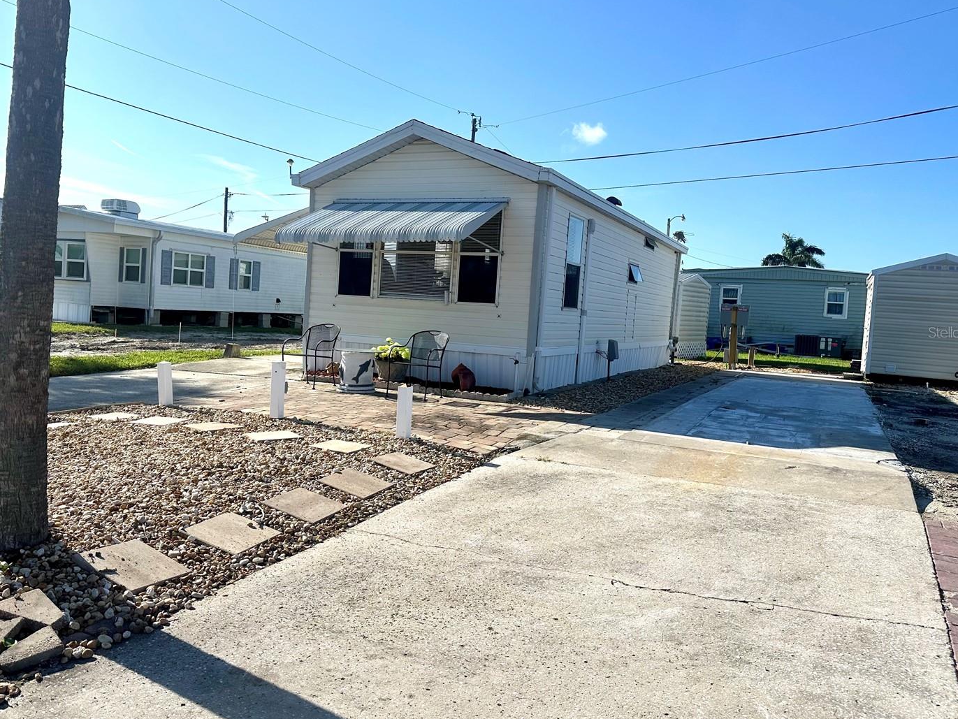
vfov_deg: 49.7
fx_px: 775
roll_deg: -3.3
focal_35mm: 28
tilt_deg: -2.2
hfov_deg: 63.3
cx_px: 435
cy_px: 332
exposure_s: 1/5848
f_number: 1.78
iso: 80
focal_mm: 6.86
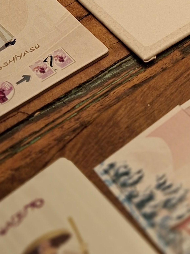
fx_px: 534
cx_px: 154
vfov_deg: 25.2
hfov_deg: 19.9
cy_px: -8
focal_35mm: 73
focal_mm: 5.54
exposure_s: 1/25
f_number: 1.8
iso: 320
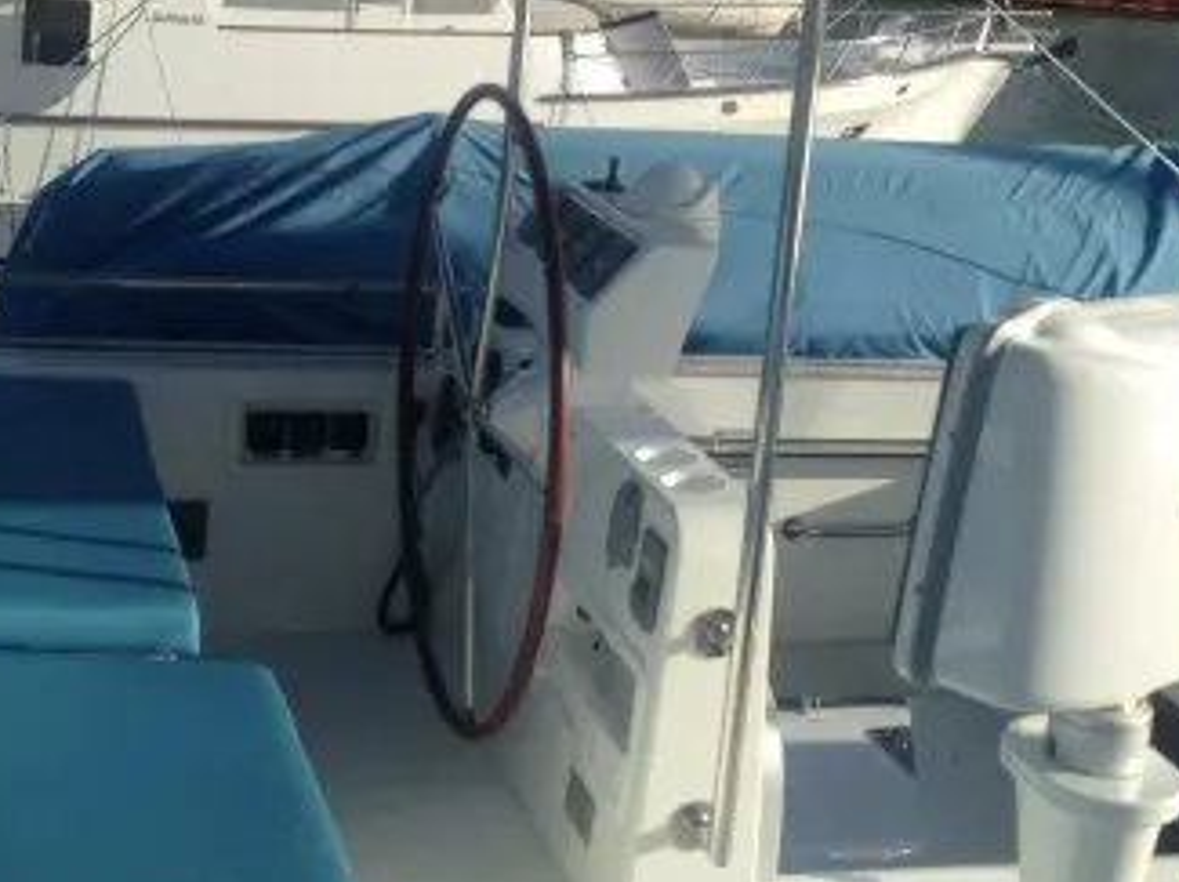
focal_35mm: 69
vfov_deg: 21.2
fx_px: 2347
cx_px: 649
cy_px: 345
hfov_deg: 28.2
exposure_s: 1/2404
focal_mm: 4.28
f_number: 2.4
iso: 50
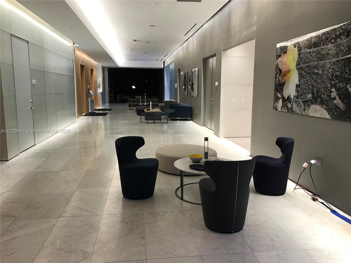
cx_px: 176
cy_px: 132
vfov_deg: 49.7
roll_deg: +0.4
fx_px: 284
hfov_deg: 63.4
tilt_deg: -8.8
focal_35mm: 28
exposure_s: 1/40
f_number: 1.8
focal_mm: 3.99
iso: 25
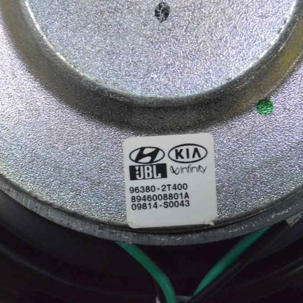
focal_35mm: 107
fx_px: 1056
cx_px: 156
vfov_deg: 16.3
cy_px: 151
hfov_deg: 16.3
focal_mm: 55
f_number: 20
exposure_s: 1/20
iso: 6400
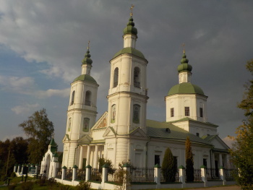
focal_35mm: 30
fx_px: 219
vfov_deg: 46.8
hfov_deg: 59.9
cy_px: 95
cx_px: 126
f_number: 6.6
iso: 125
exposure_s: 1/640
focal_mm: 4.1
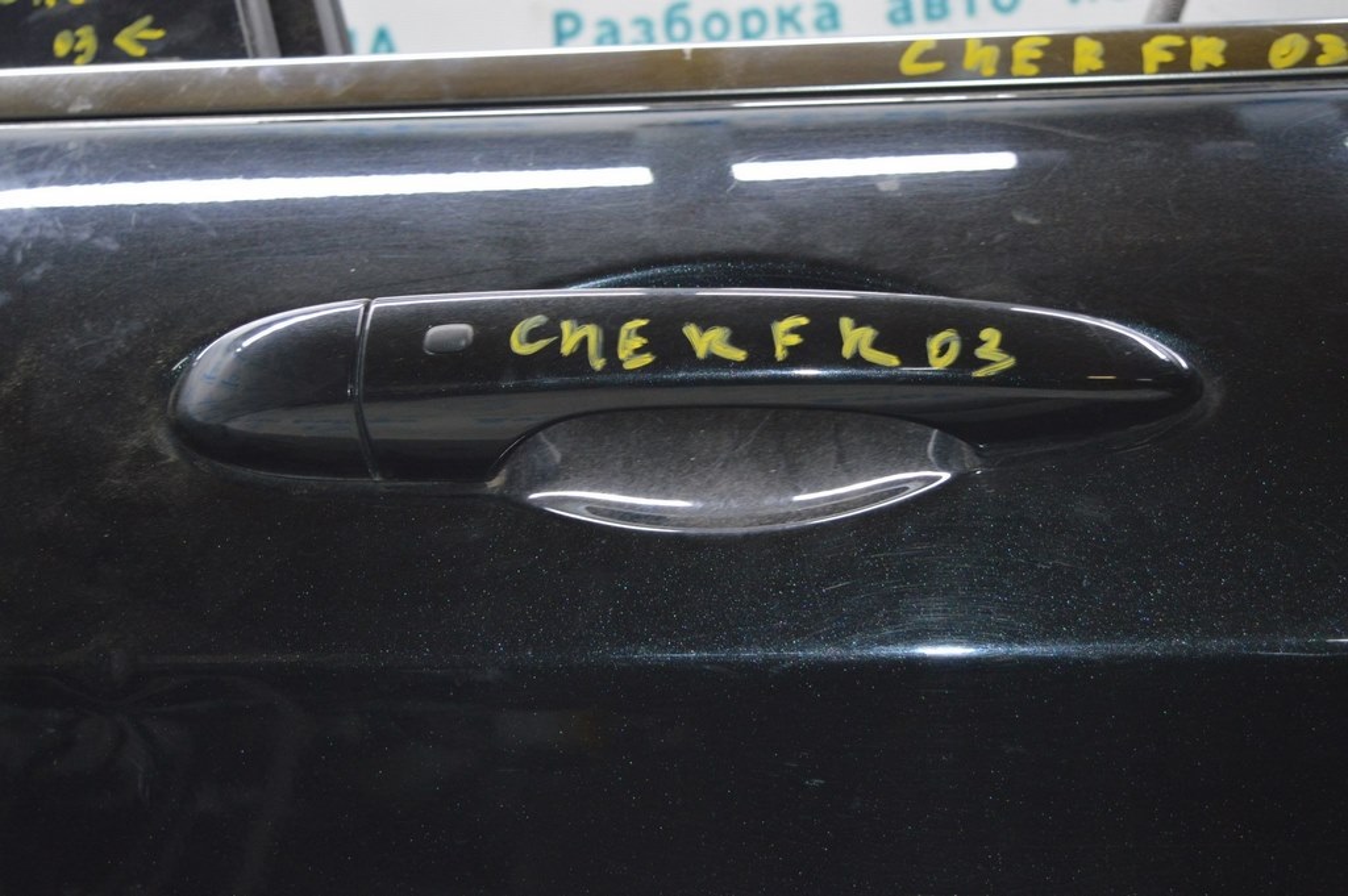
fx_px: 2020
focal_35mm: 54
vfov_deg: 25.0
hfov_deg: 36.9
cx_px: 674
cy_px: 448
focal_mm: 36
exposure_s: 1/60
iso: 900
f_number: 4.8
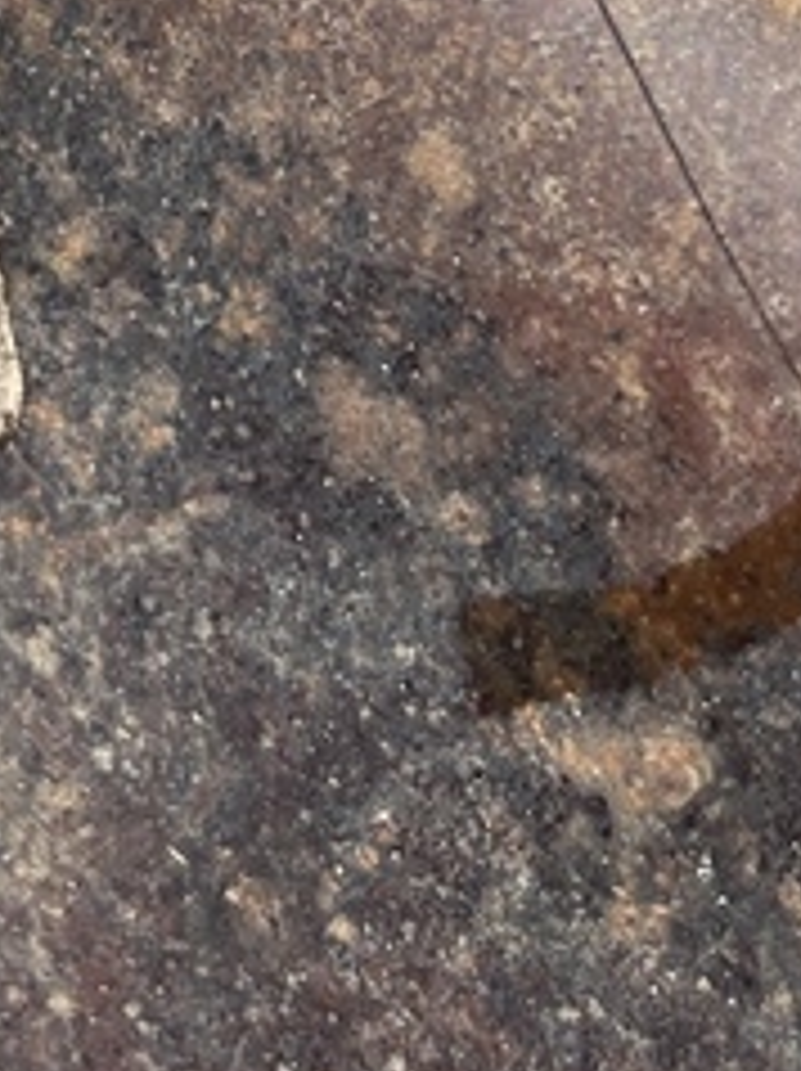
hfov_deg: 19.6
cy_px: -320
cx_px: -184
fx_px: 2164
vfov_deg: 24.3
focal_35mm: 70
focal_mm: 4.2
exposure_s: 1/1435
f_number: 1.6
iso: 32
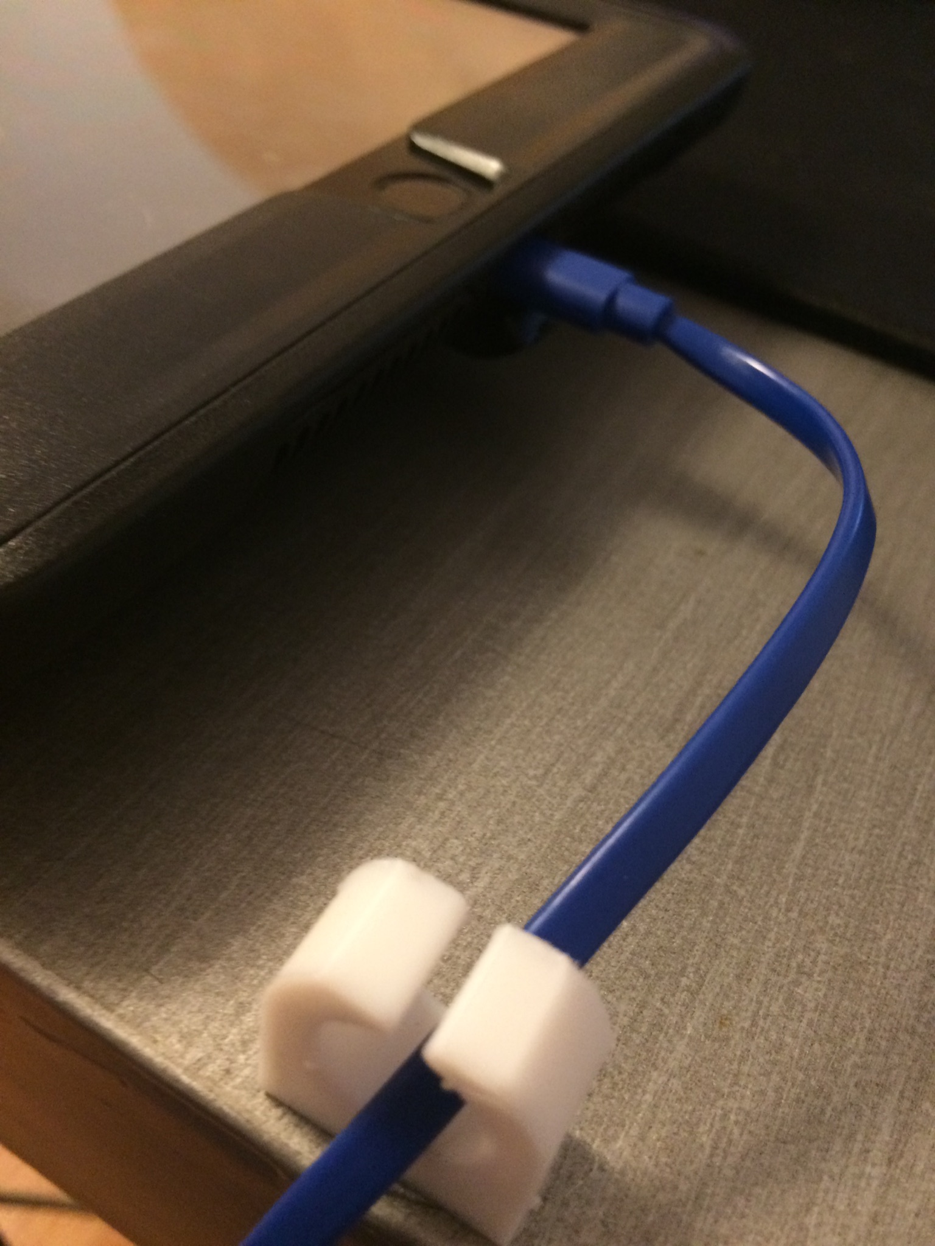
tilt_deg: -43.8
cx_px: 468
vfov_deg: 61.7
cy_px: 623
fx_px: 1044
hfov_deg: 48.2
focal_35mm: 29
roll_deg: -10.5
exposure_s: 1/15
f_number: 2.2
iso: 320
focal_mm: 4.15
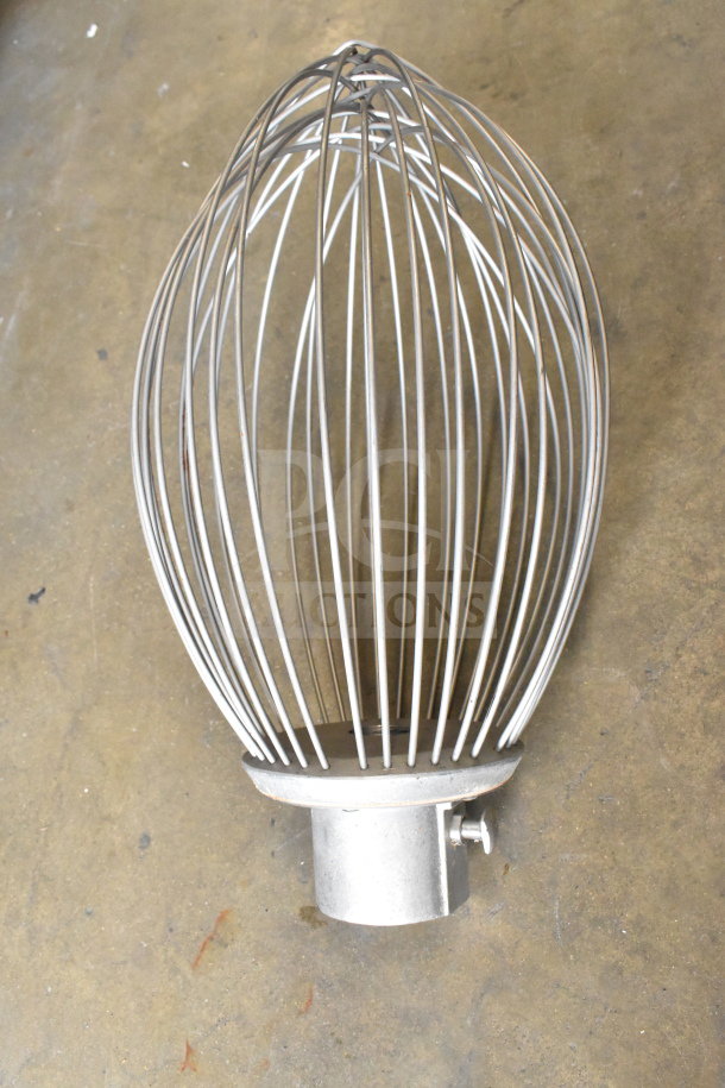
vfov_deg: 57.2
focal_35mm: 33
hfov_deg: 40.0
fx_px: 997
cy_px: 544
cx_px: 362
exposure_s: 1/200
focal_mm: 22
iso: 6400
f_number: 7.1
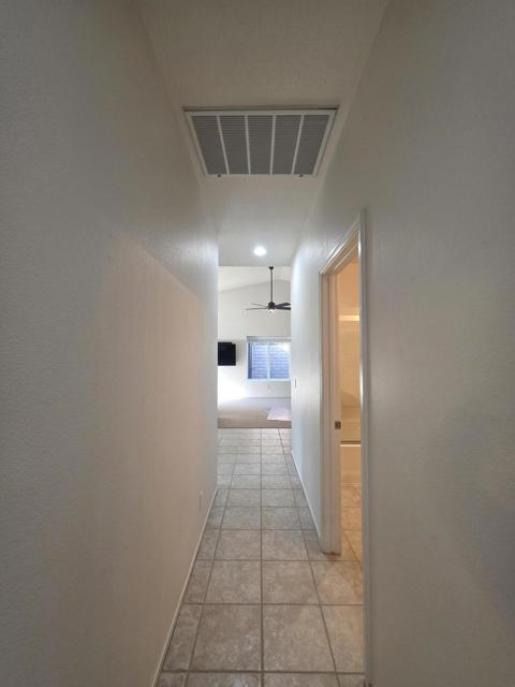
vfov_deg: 106.2
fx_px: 258
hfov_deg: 89.9
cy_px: 344
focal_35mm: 13
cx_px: 258
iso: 250
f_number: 1.9
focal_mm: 2.2
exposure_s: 1/120
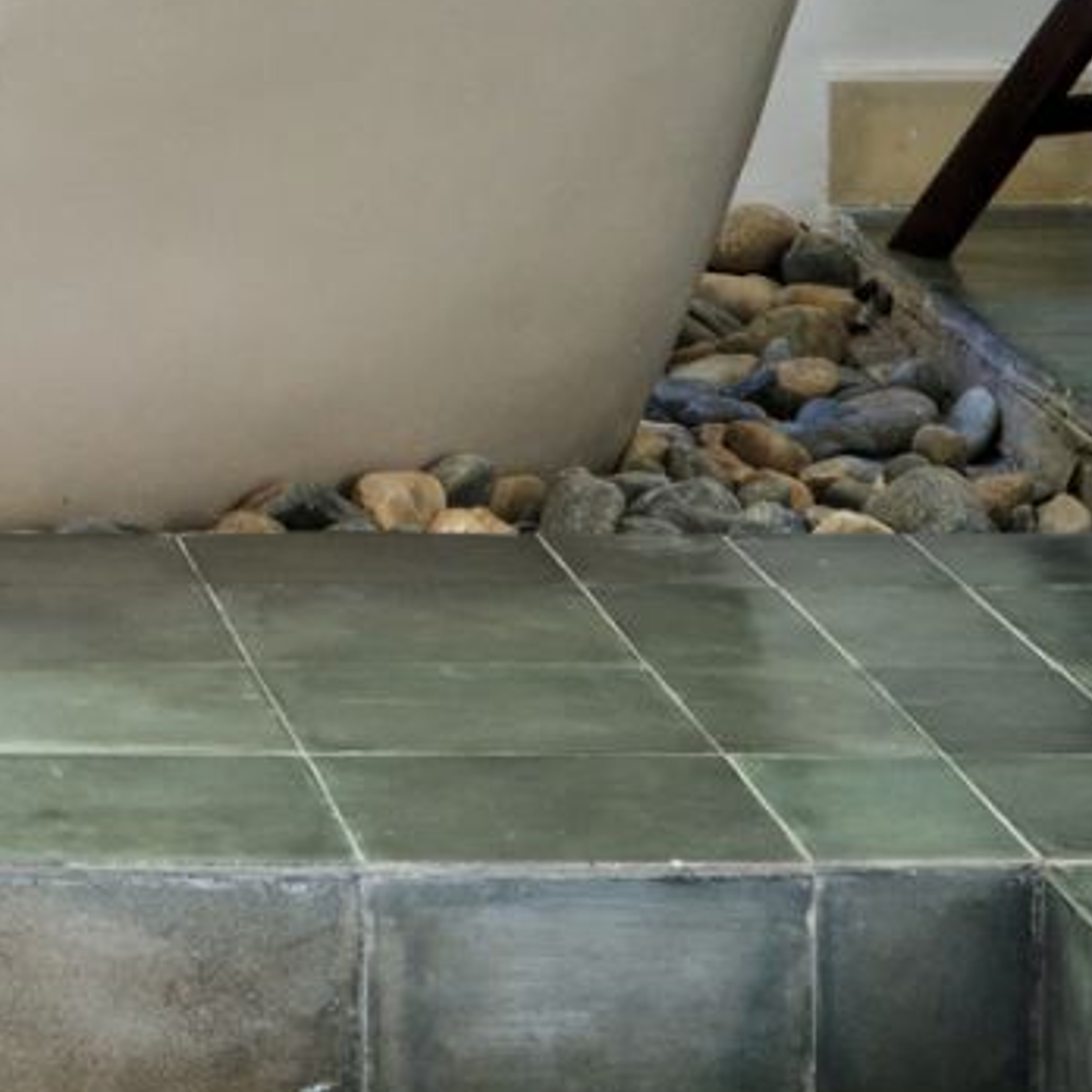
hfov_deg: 9.9
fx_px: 6103
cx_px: -640
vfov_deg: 9.8
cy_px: -789
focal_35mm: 171
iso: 125
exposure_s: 1/20
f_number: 5.6
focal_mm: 23.5
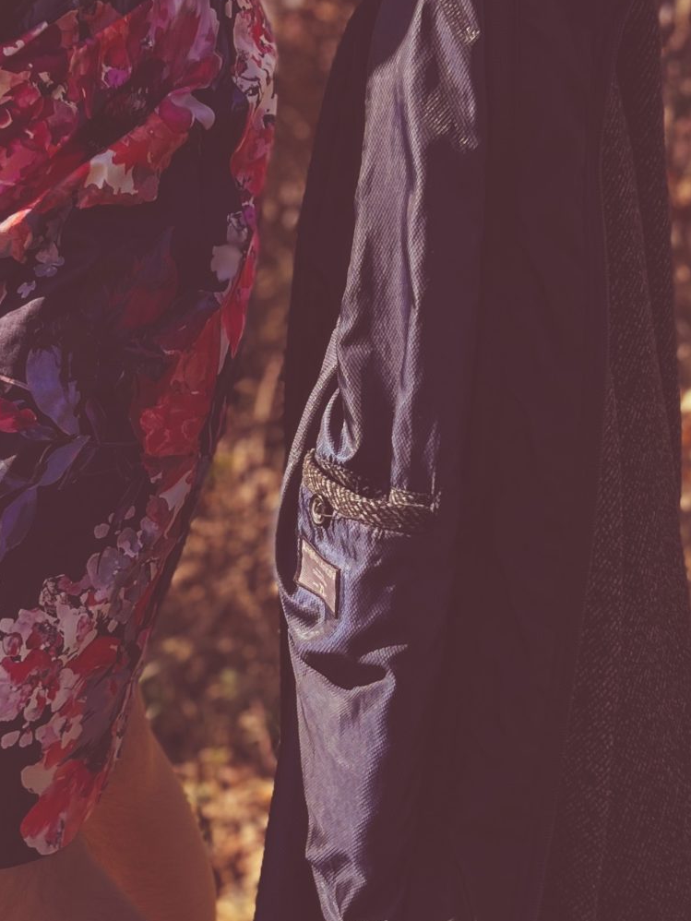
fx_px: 1995
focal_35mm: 75
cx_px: 138
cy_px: 433
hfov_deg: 19.4
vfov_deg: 26.0
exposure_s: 1/1311
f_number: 1.5
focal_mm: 5.7
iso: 50
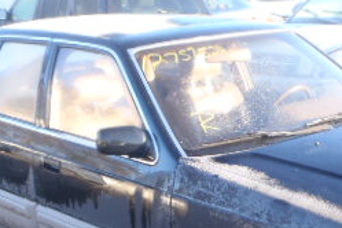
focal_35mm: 75
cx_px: 251
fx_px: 712
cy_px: 201
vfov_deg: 17.9
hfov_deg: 26.7
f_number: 3.5
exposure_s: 1/60
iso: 80
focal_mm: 5
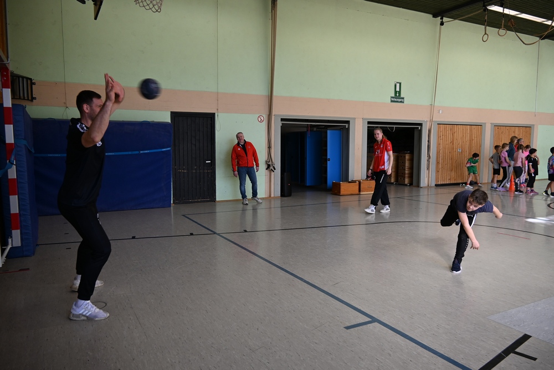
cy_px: 185
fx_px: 416
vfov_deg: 47.9
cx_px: 277
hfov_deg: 67.4
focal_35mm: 27
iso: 400
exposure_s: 1/250
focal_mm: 18
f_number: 4
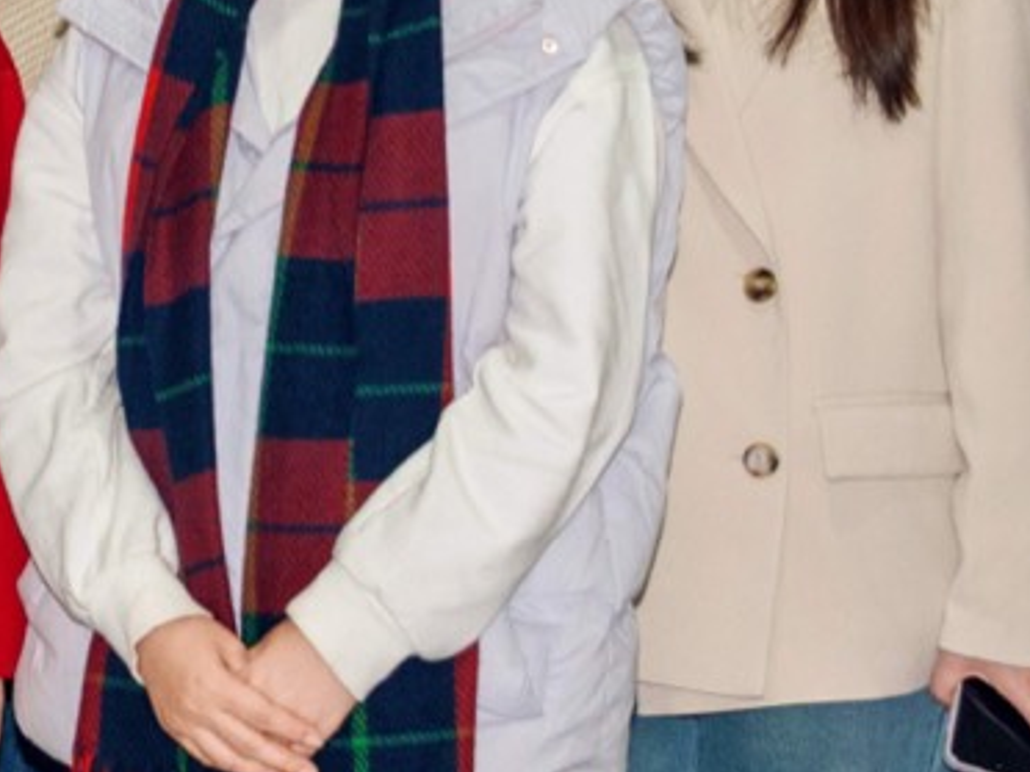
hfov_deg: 10.6
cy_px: 192
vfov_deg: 8.2
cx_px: -410
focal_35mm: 181
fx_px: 5386
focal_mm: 35
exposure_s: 1/250
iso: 1600
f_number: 4
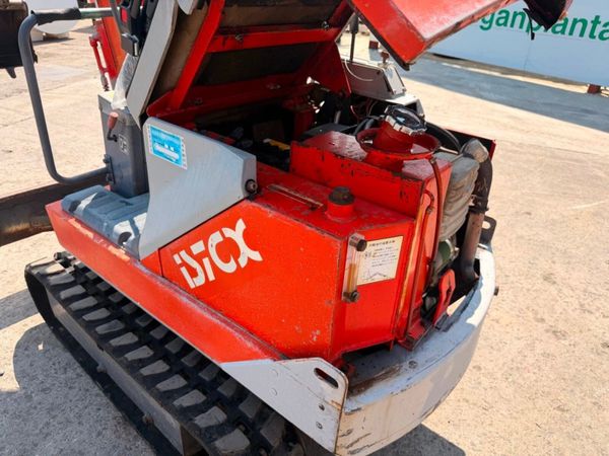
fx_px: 422
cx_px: 304
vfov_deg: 56.8
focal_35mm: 24
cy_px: 228
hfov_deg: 71.6
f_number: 1.78
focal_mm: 6.76
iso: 80
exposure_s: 1/2232
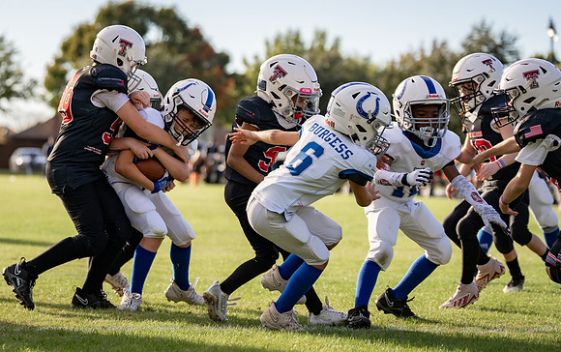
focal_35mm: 144
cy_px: 192
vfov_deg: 9.2
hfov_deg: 14.5
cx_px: 184
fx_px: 2198
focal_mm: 101
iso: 125
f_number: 2.8
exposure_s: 1/1600
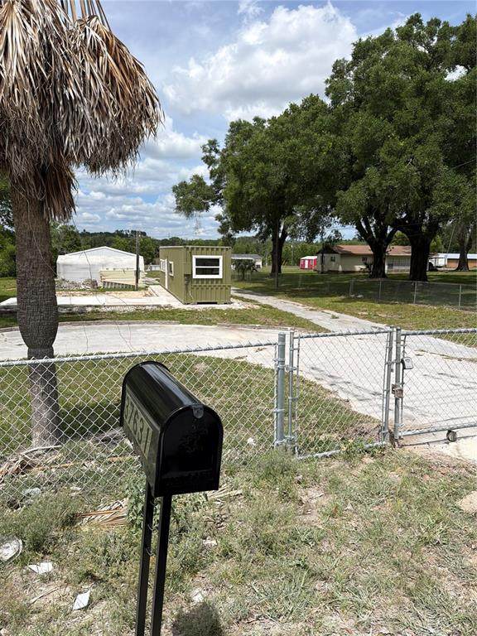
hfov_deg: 56.8
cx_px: 238
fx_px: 441
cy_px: 318
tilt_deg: -10.3
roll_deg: -1.7
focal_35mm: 24
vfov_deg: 71.6
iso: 80
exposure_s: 1/9091
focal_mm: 6.76
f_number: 1.78
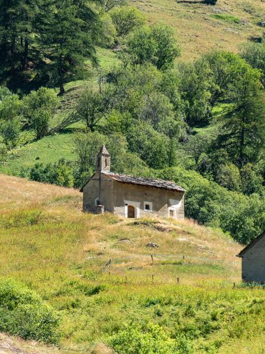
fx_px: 2501
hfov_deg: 6.1
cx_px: 132
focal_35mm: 245
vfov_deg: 8.1
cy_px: 177
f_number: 4
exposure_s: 1/320
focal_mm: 44
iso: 100
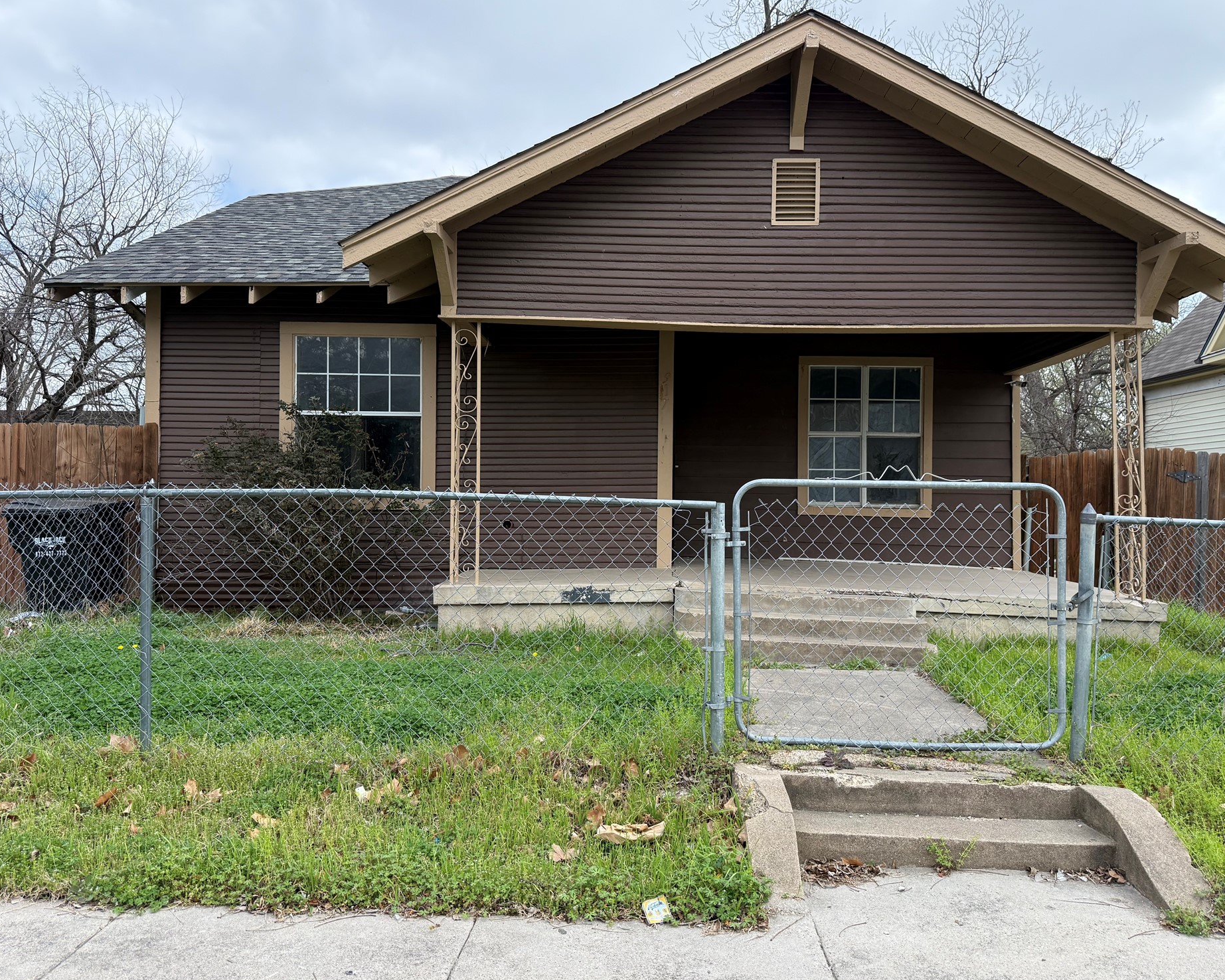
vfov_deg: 54.9
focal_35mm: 26
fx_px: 943
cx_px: 633
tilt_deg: +1.7
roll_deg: -0.9
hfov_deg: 66.0
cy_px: 488
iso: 100
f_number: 1.78
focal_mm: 6.76
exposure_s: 1/1618
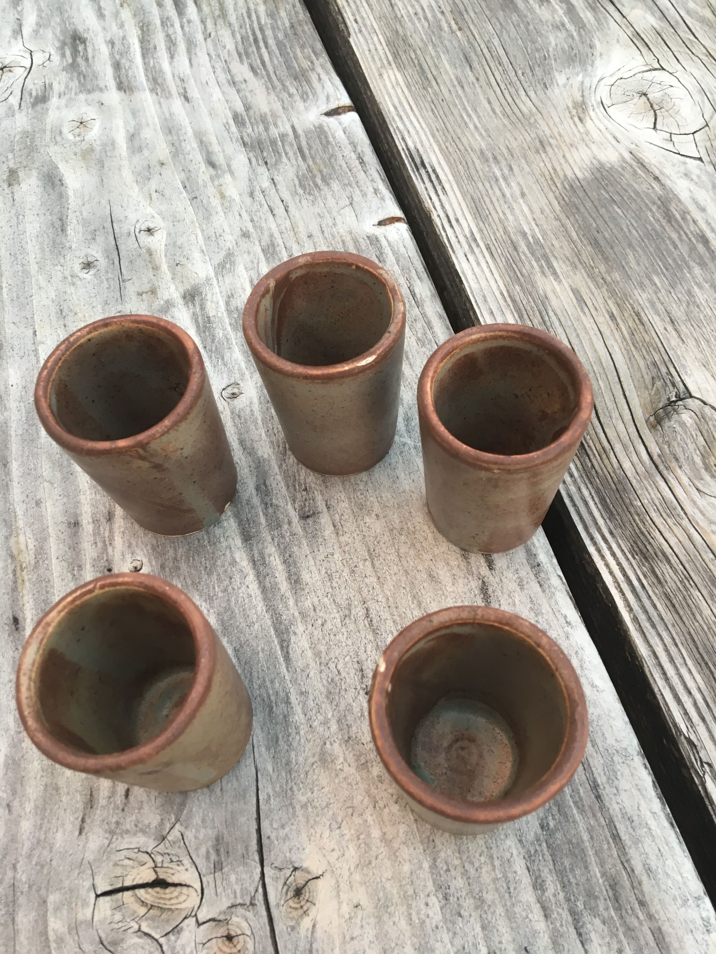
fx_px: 800
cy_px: 477
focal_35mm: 29
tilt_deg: -61.3
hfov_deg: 48.2
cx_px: 358
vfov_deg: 61.7
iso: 64
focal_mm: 4.15
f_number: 2.2
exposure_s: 1/33
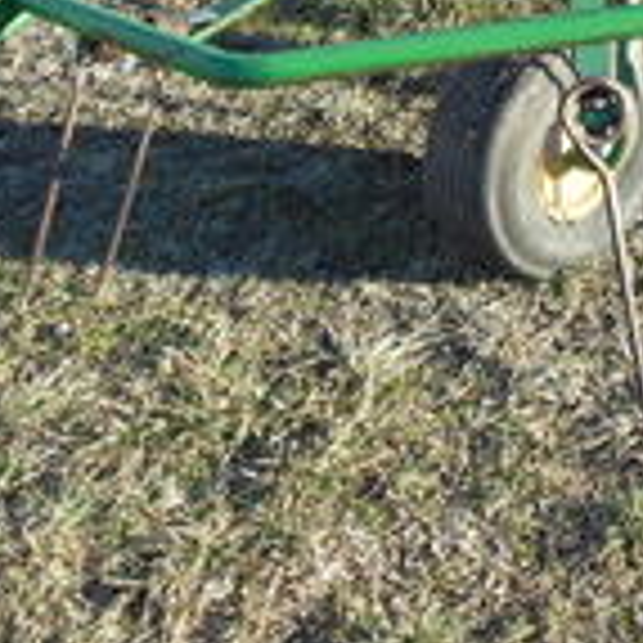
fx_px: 1765
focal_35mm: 84
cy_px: -157
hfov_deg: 19.5
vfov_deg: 19.3
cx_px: 764
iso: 125
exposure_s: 1/500
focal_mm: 4.5
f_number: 3.2
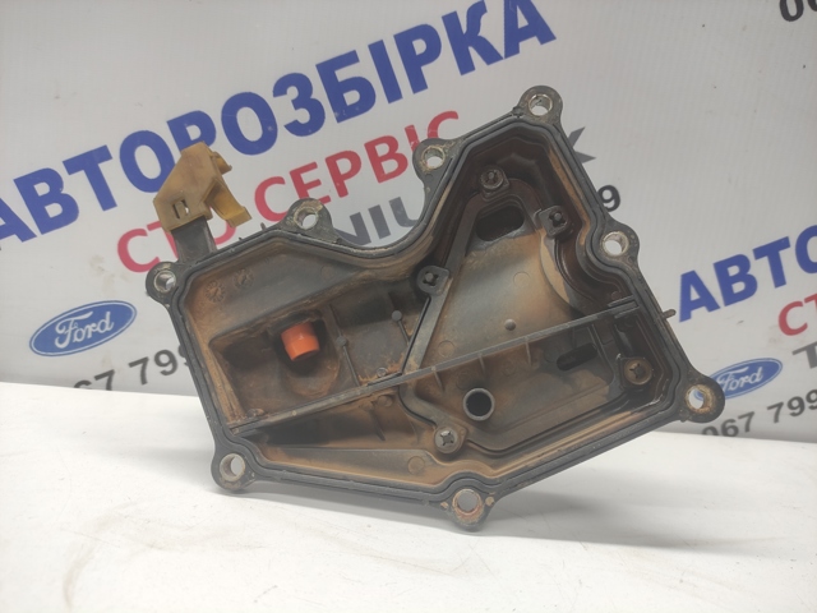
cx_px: 408
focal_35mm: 25
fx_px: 590
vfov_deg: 54.9
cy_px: 306
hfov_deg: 69.4
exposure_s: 1/50
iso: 105
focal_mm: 5.43
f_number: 1.89
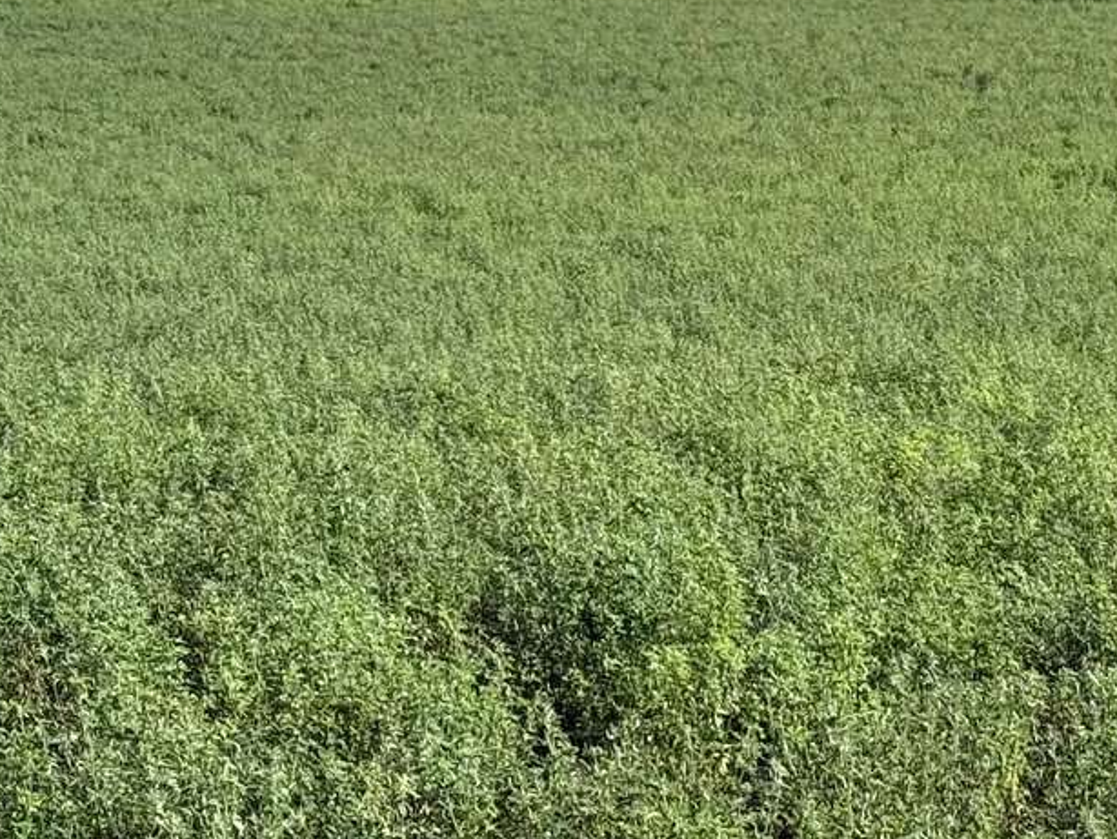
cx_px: 991
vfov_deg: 9.9
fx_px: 4842
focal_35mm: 150
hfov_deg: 13.1
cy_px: 233
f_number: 1.78
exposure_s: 1/5208
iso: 64
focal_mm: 6.76
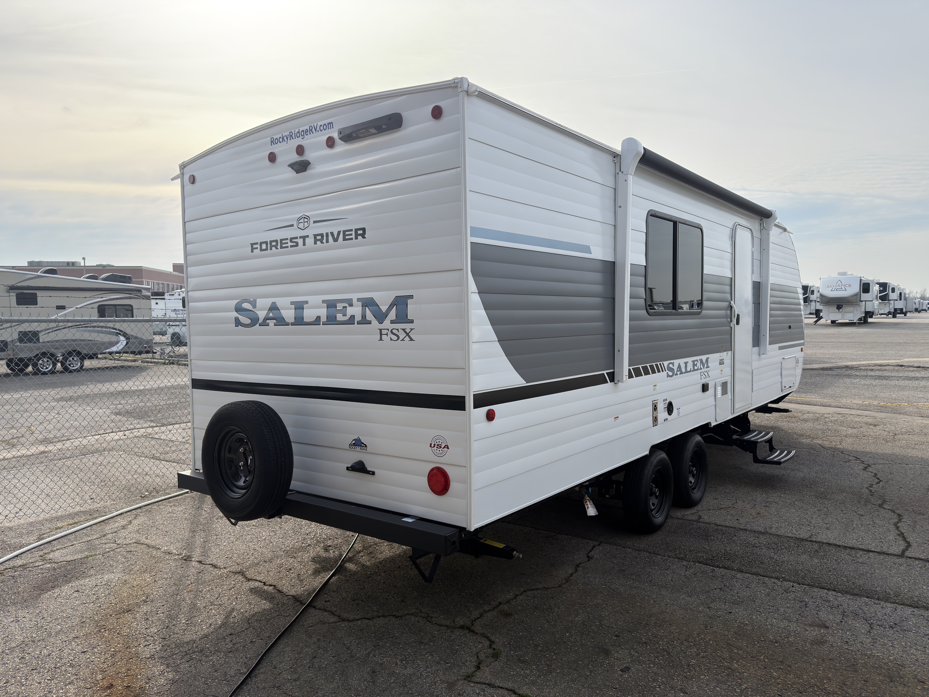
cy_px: 348
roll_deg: +0.6
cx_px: 464
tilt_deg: -4.4
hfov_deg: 71.6
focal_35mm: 24
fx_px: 644
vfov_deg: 56.8
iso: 80
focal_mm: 6.76
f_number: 1.78
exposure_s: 1/5128
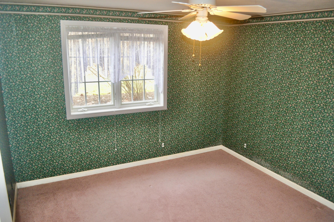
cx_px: 167
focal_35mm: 27
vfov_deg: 47.8
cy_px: 111
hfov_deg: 67.4
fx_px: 250
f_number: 3.5
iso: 800
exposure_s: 1/60
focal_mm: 18
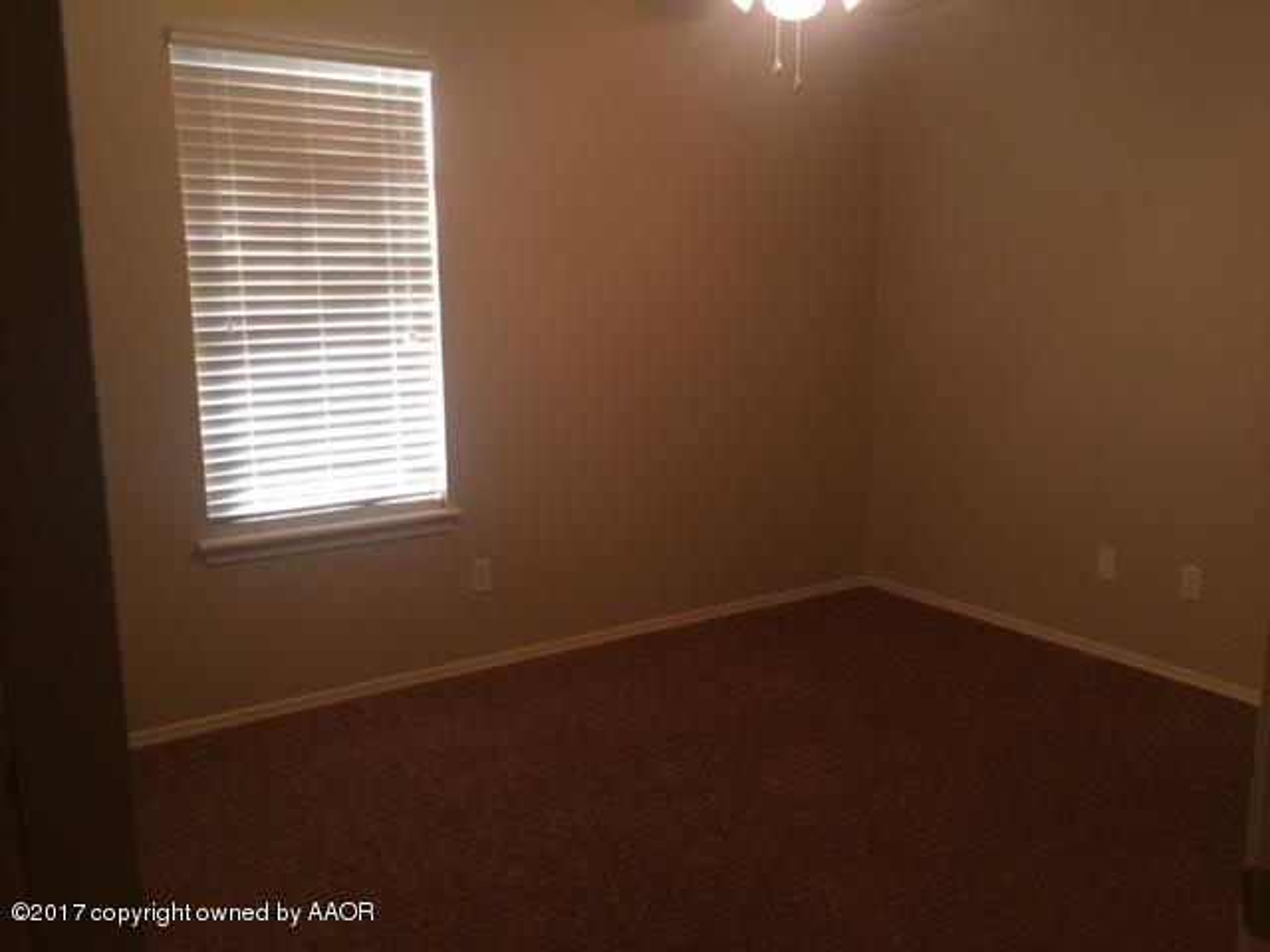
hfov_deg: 61.7
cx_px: 635
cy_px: 476
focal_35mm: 29
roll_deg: -0.3
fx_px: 1064
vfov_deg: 48.2
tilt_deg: -9.8
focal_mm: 4.15
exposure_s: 1/15
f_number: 2.2
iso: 50
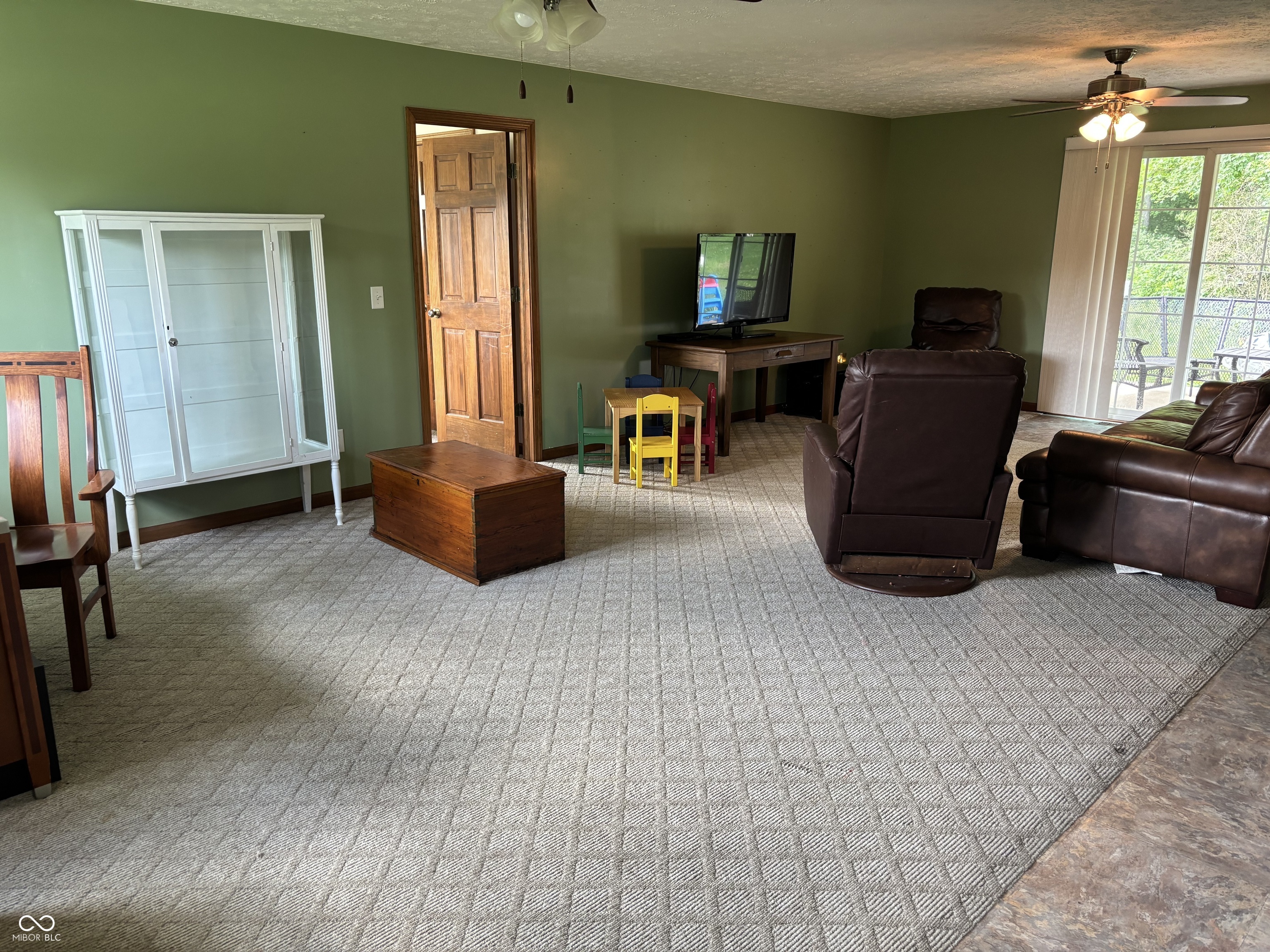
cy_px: 476
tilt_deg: -13.6
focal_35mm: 26
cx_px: 635
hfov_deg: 67.3
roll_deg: -0.3
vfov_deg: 53.1
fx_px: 954
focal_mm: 5.96
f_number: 1.6
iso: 125
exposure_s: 1/60
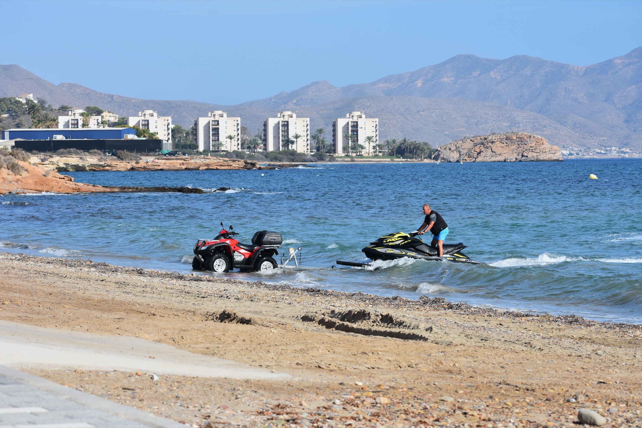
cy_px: 214
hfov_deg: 14.0
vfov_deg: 9.3
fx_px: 2621
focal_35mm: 147
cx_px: 321
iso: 110
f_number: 8
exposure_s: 1/500
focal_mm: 98
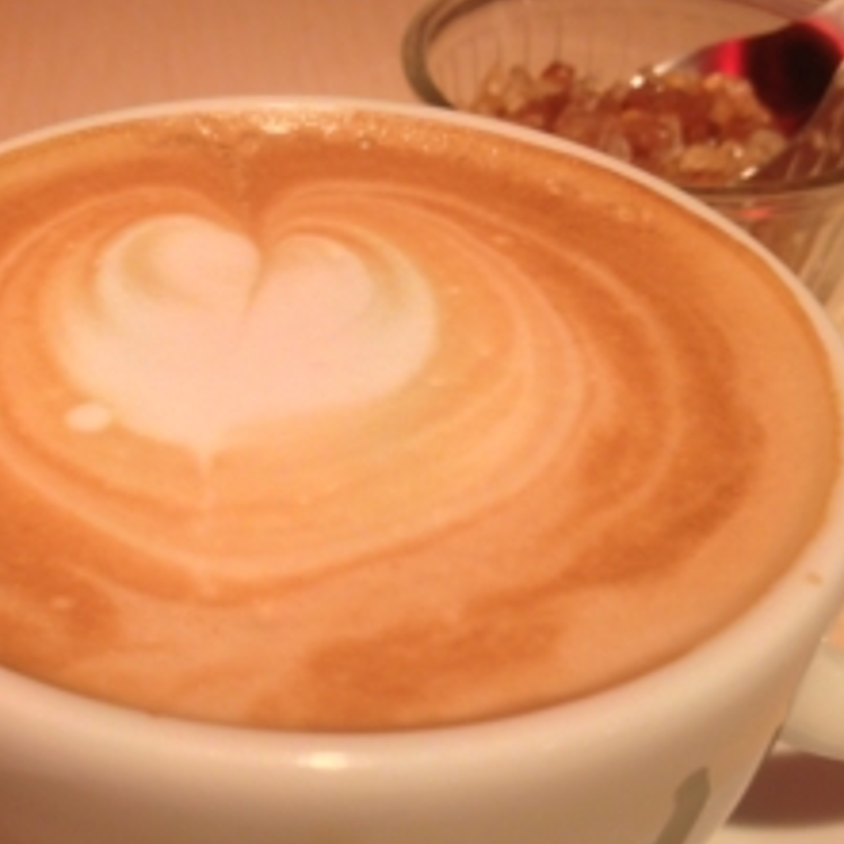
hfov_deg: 27.2
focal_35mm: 63
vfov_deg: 27.3
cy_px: 451
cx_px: 309
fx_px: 1738
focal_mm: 4.28
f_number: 2.4
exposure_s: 1/20
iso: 64
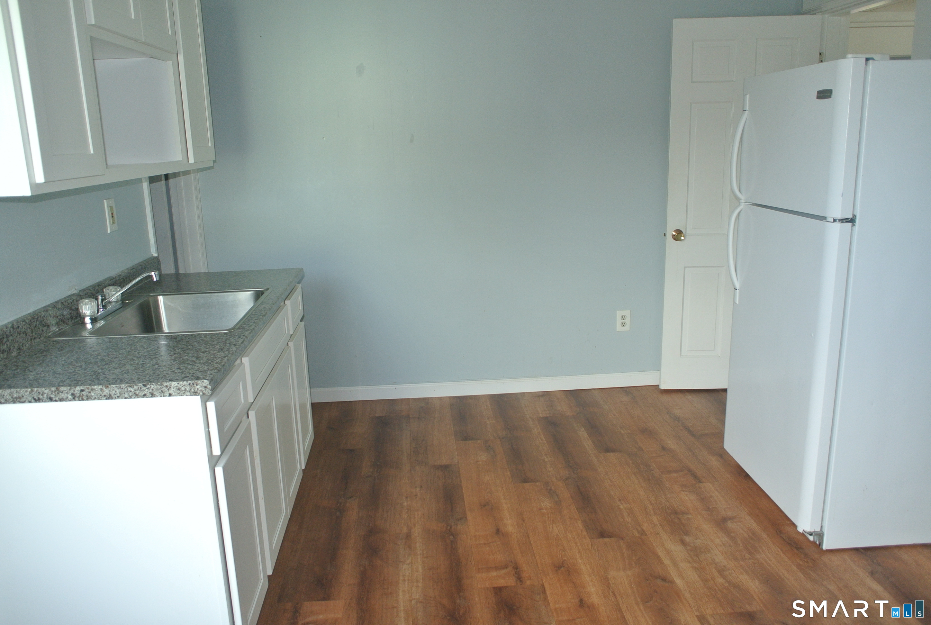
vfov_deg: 48.1
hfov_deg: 67.3
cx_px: 466
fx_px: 700
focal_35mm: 27
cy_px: 312
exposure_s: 1/60
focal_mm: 10
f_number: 2.8
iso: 250
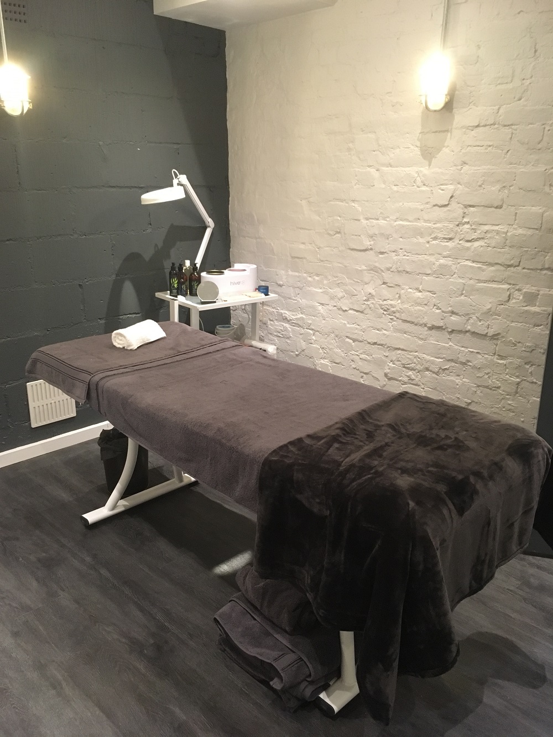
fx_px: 618
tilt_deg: -18.6
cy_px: 368
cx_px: 276
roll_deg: +0.4
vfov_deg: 61.7
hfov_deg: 48.2
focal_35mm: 29
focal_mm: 4.15
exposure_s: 1/17
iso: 200
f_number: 2.2
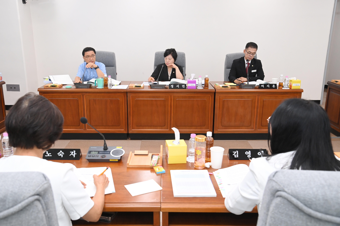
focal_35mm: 34
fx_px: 321
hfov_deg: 55.8
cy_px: 113
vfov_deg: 38.9
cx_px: 170
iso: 3200
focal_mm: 34
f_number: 6.3
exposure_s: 1/250
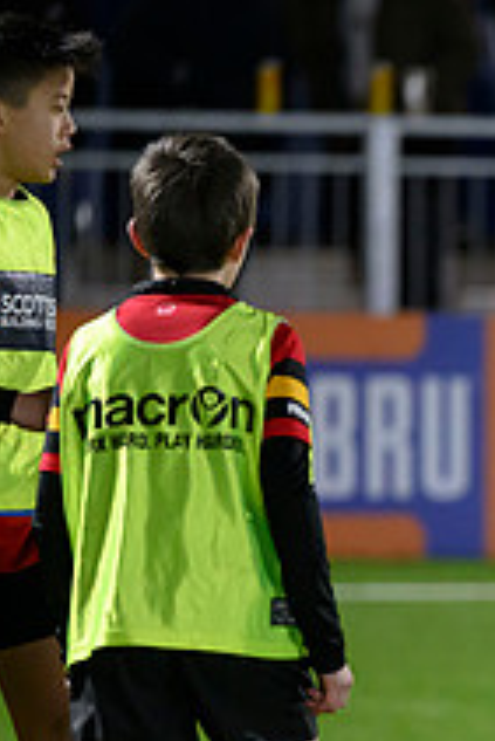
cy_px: 551
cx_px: 964
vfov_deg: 3.6
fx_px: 11921
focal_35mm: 579
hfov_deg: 2.4
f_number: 3.2
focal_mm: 200
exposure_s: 1/1000
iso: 6400
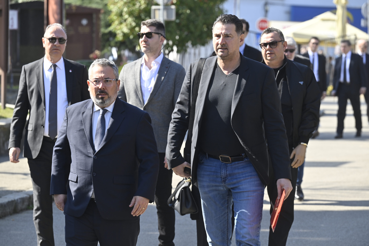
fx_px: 1742
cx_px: 184
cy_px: 123
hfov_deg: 12.1
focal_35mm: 170
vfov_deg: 8.1
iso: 250
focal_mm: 170
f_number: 6.3
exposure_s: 1/400
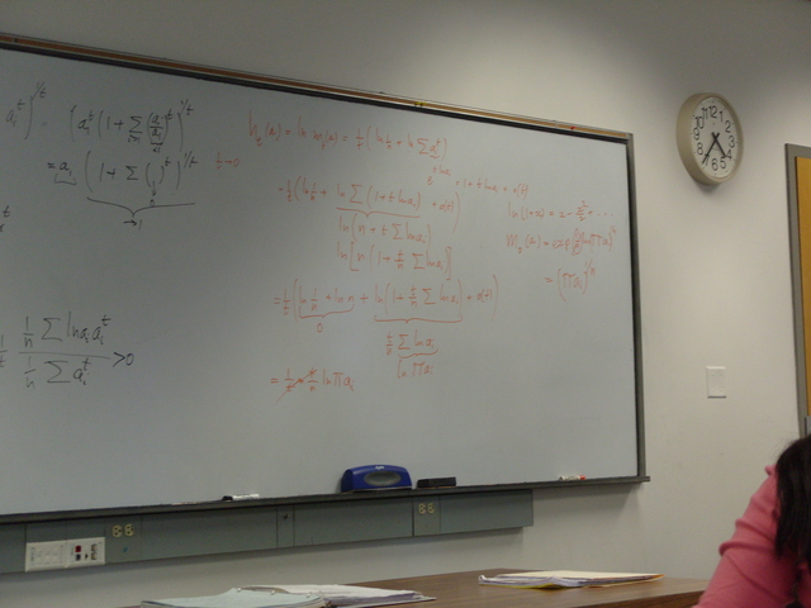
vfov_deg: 21.0
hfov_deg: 27.8
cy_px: 304
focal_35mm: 70
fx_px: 1640
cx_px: 406
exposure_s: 1/90
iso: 200
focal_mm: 15.5
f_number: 3.3
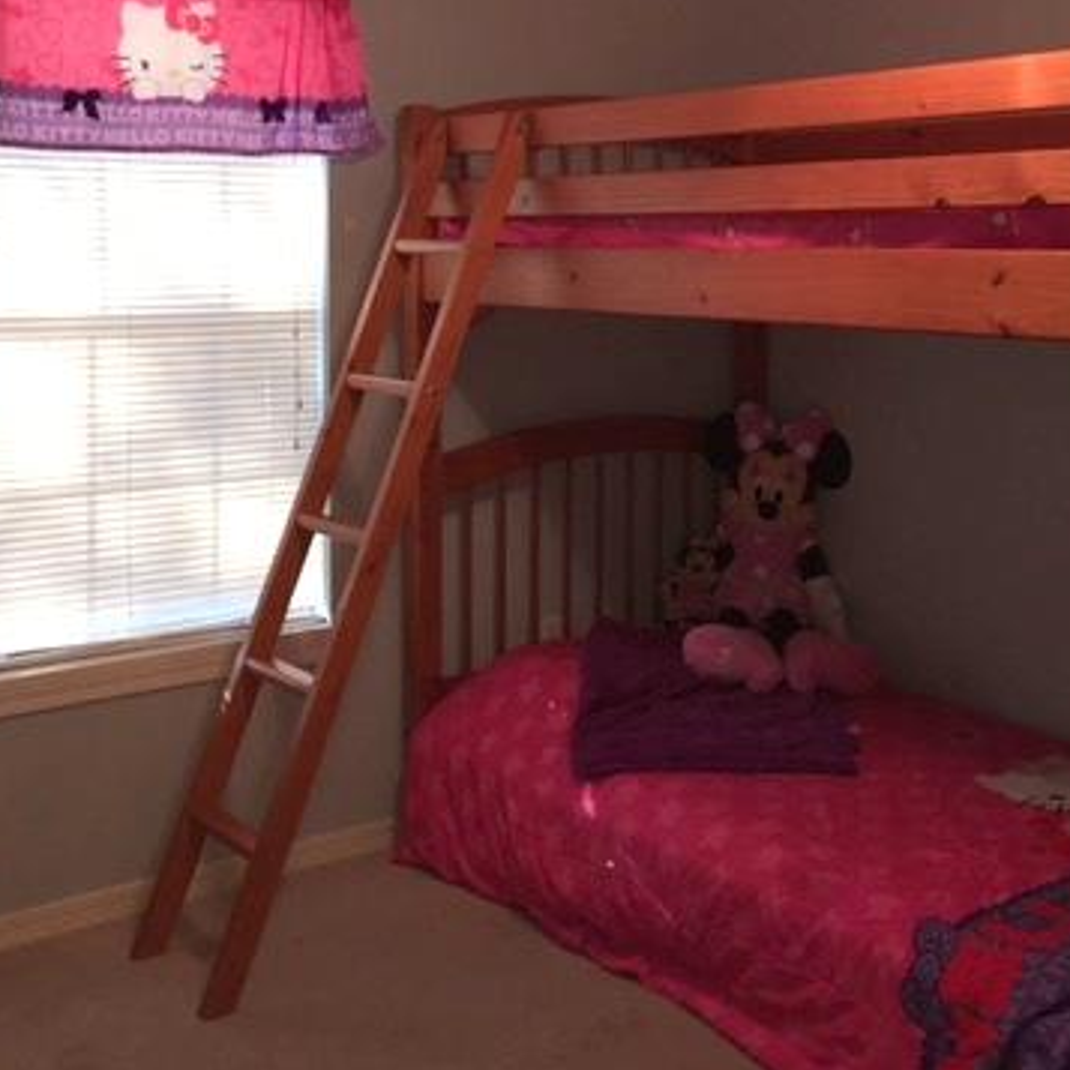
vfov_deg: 36.4
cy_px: 357
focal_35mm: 46
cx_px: 686
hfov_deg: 36.5
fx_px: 1609
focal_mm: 4.15
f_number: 2.2
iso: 25
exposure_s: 1/36
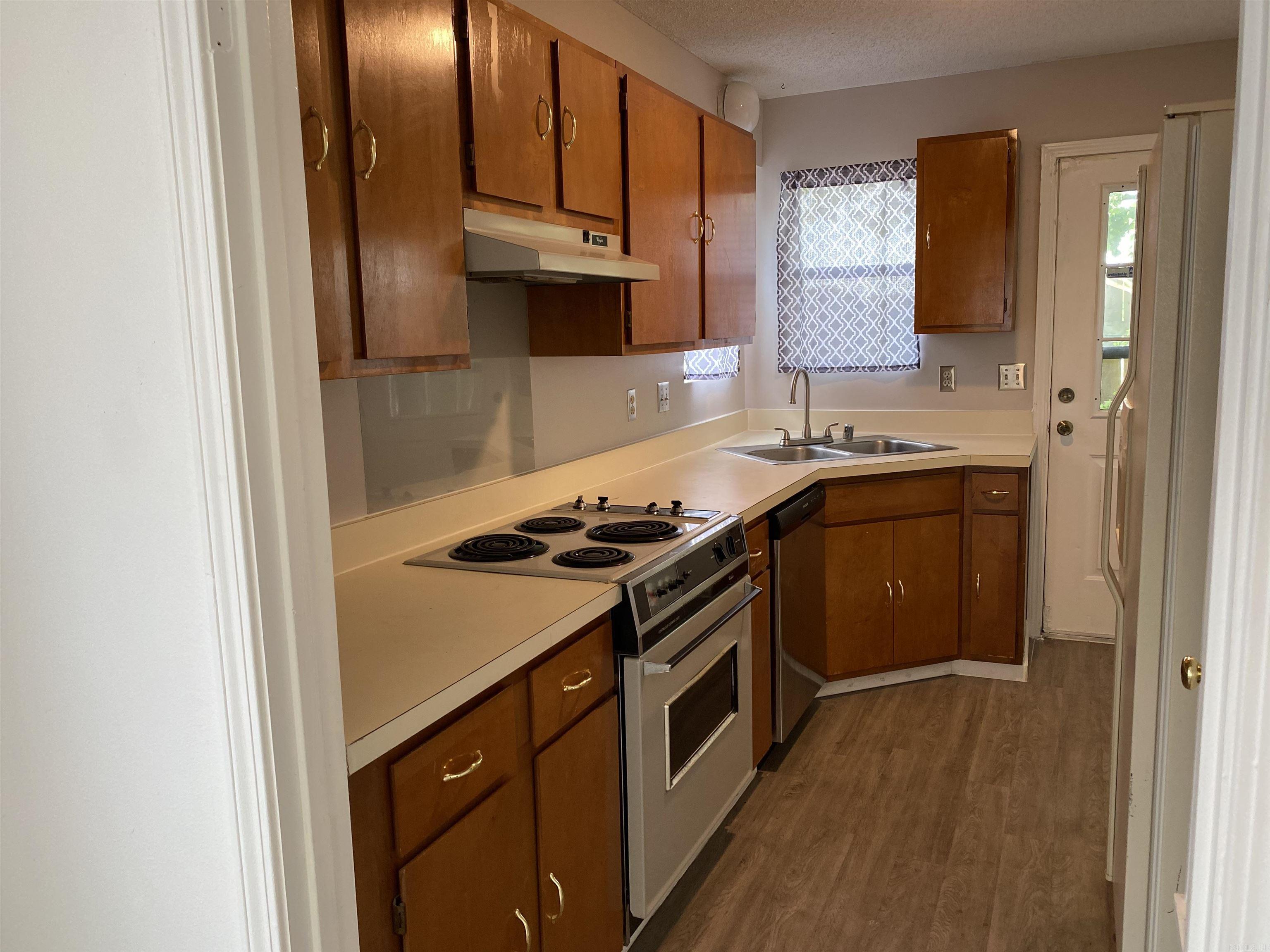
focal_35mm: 26
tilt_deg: -8.1
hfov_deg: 67.3
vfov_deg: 53.1
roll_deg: +1.4
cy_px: 476
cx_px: 635
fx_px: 954
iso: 125
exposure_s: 1/60
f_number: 1.8
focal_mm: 4.25
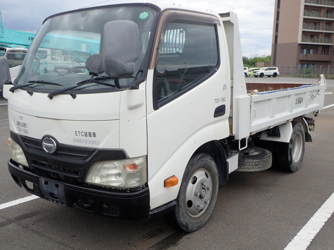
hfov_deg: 49.0
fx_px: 367
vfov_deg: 37.7
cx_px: 167
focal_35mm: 38
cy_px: 125
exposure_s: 1/200
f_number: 3.5
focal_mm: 6.86
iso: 100
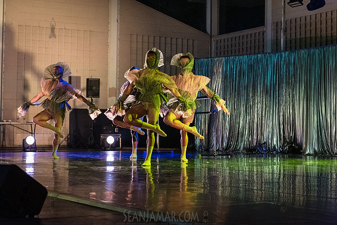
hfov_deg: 28.1
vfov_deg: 18.9
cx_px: 168
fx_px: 674
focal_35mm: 72
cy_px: 115
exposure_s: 1/320
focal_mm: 70
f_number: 3.5
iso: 8000
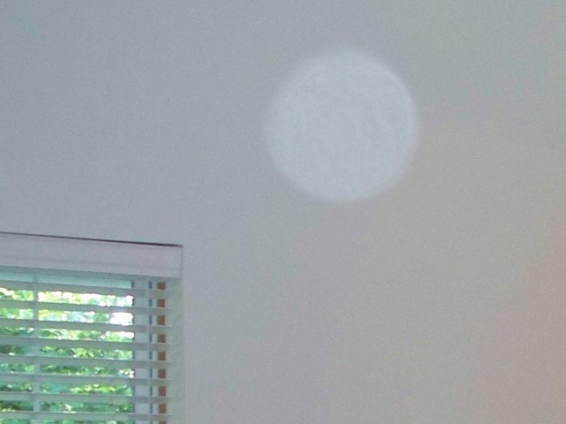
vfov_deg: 11.1
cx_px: 948
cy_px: 618
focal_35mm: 129
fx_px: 2110
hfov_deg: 13.9
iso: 200
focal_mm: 7.54
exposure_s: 1/40
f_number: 2.8
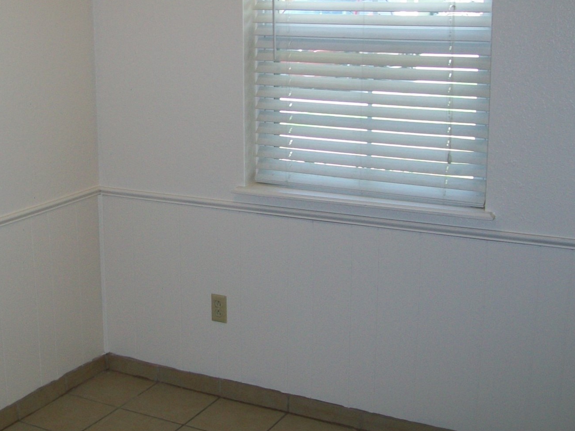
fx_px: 880
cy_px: 211
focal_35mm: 53
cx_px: 166
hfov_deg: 35.6
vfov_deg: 27.5
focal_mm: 6
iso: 64
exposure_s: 1/60
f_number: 2.7
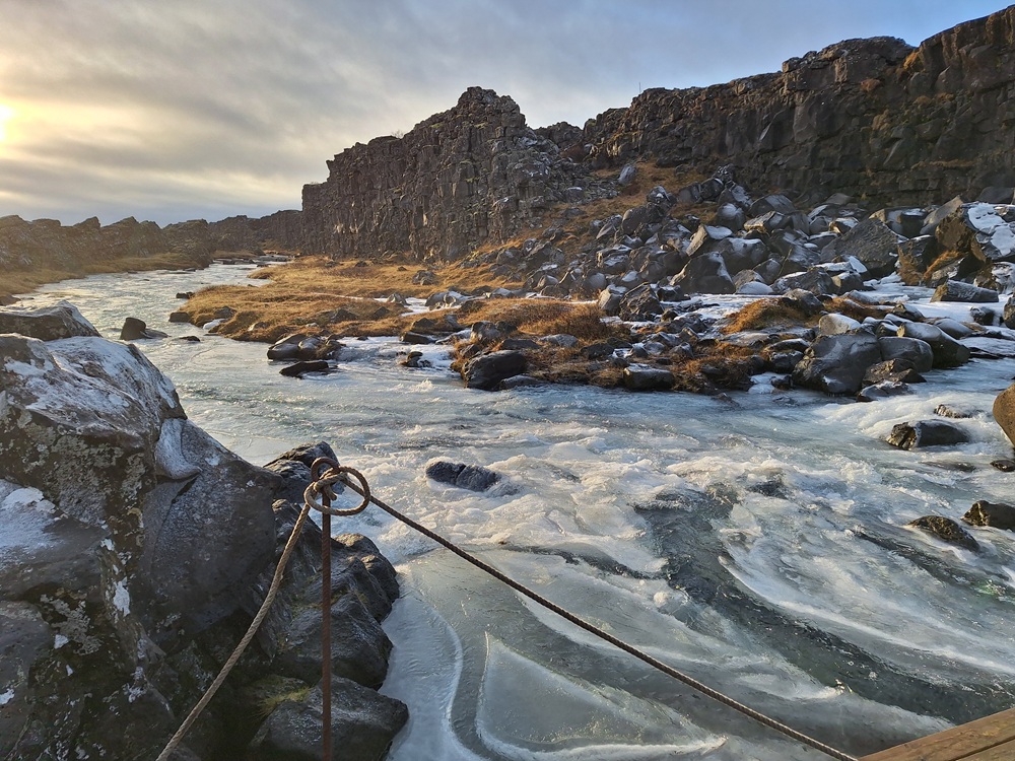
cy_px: 380
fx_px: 674
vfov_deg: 58.9
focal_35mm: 23
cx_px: 508
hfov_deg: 73.9
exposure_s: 1/939
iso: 40
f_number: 1.8
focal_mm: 5.54
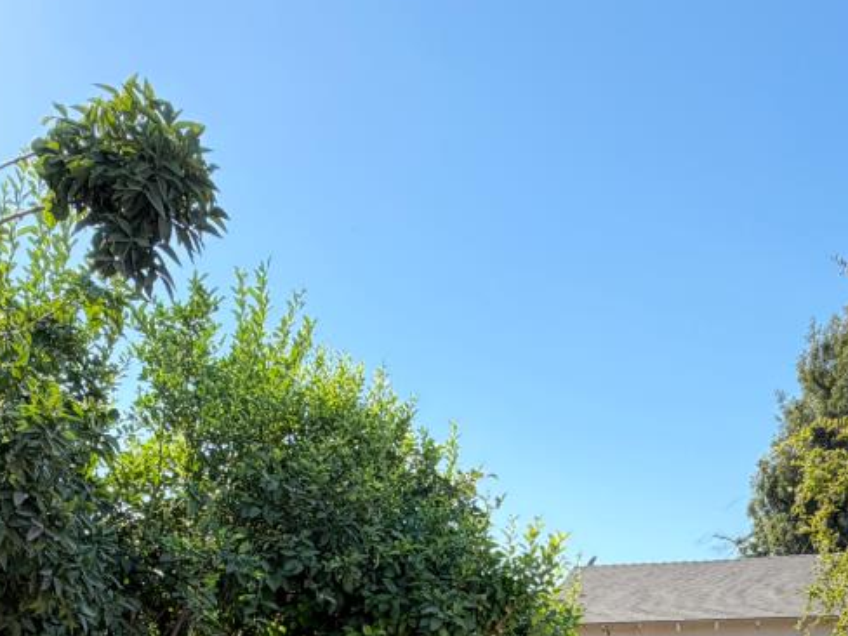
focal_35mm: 43
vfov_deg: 27.6
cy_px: 838
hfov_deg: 43.6
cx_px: 334
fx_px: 1053
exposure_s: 1/502
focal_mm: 2.22
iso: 40
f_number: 2.2
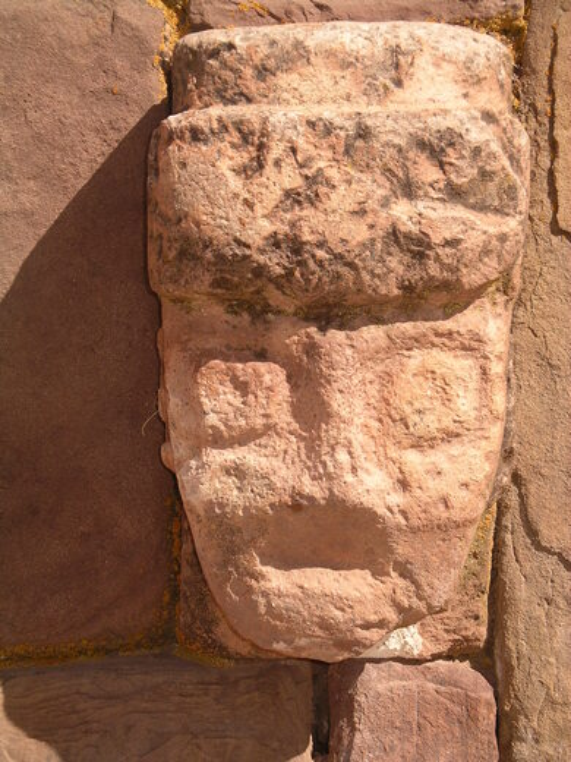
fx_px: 2155
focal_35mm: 98
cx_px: 286
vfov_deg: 20.0
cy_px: 381
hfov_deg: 15.1
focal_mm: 20.4
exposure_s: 1/471
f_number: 5
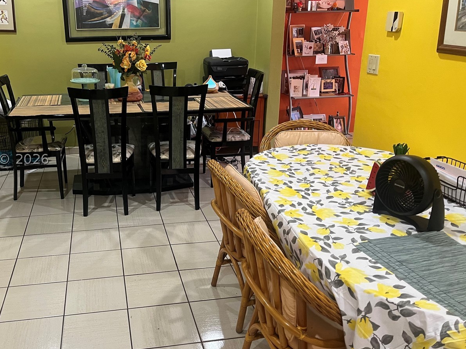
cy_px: 159
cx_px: 169
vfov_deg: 40.6
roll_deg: +1.2
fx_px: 471
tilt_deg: -17.1
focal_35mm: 35
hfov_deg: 52.0
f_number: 1.6
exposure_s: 1/60
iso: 160
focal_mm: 5.1
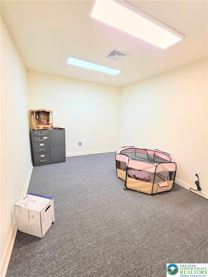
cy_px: 138
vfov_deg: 106.2
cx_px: 104
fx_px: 104
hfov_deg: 89.9
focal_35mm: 13
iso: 80
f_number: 1.9
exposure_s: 1/120
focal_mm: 2.2
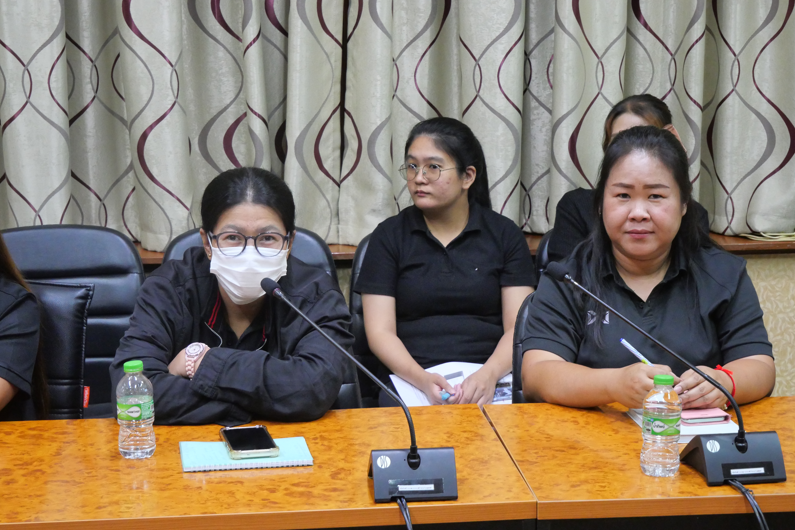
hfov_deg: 25.7
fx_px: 1745
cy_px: 268
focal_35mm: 79
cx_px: 398
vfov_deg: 17.3
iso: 3200
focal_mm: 38
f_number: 5.6
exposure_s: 1/25
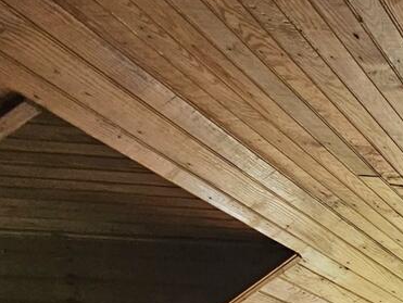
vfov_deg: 18.7
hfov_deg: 21.1
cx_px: 746
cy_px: 579
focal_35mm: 56
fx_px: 653
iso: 100
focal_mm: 2.2
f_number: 2.2
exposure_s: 1/60
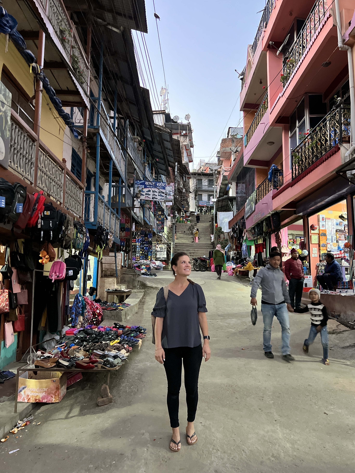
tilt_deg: +8.5
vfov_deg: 67.3
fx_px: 356
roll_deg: -0.2
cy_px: 236
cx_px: 178
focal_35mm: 26
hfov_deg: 53.1
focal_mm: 5.7
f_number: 1.5
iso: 500
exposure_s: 1/33
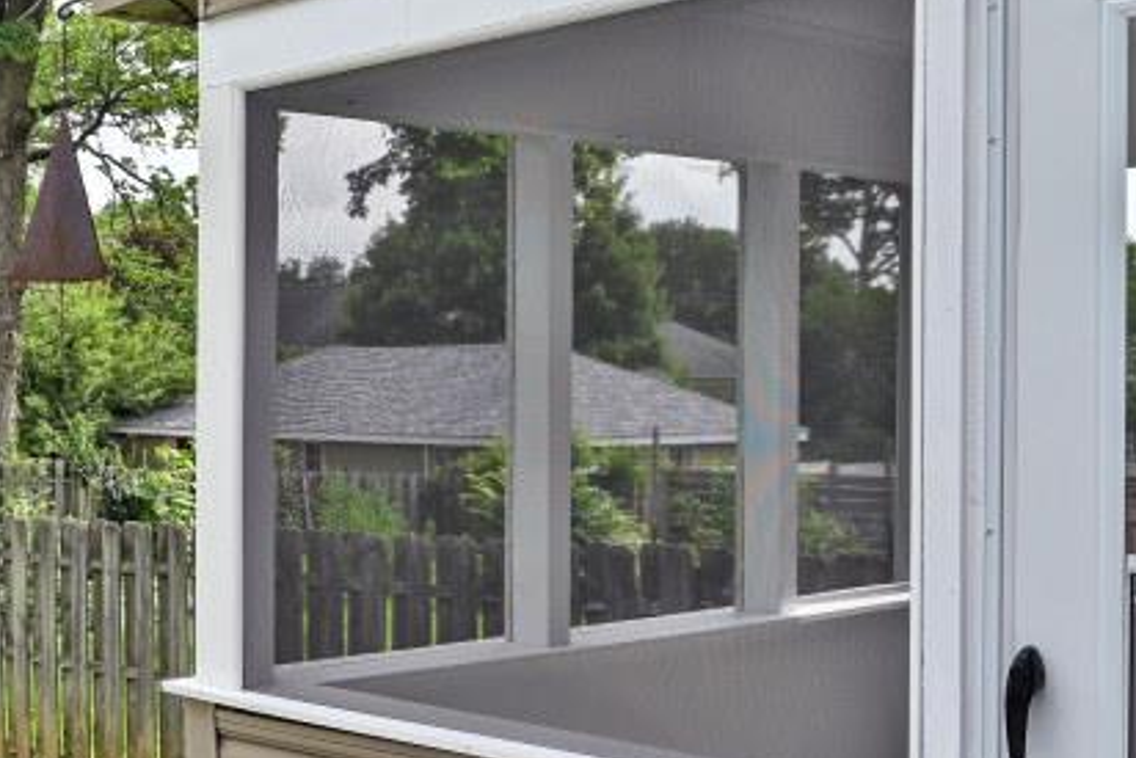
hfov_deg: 31.5
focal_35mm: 51
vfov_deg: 26.5
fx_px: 1610
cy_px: 389
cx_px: -276
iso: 100
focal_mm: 14
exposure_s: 1/320
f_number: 6.3
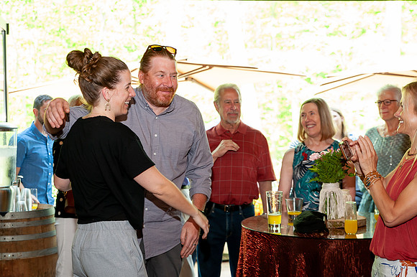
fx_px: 740
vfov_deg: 21.2
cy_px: 153
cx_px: 163
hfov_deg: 31.4
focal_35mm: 64
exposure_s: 1/125
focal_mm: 52
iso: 640
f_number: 4
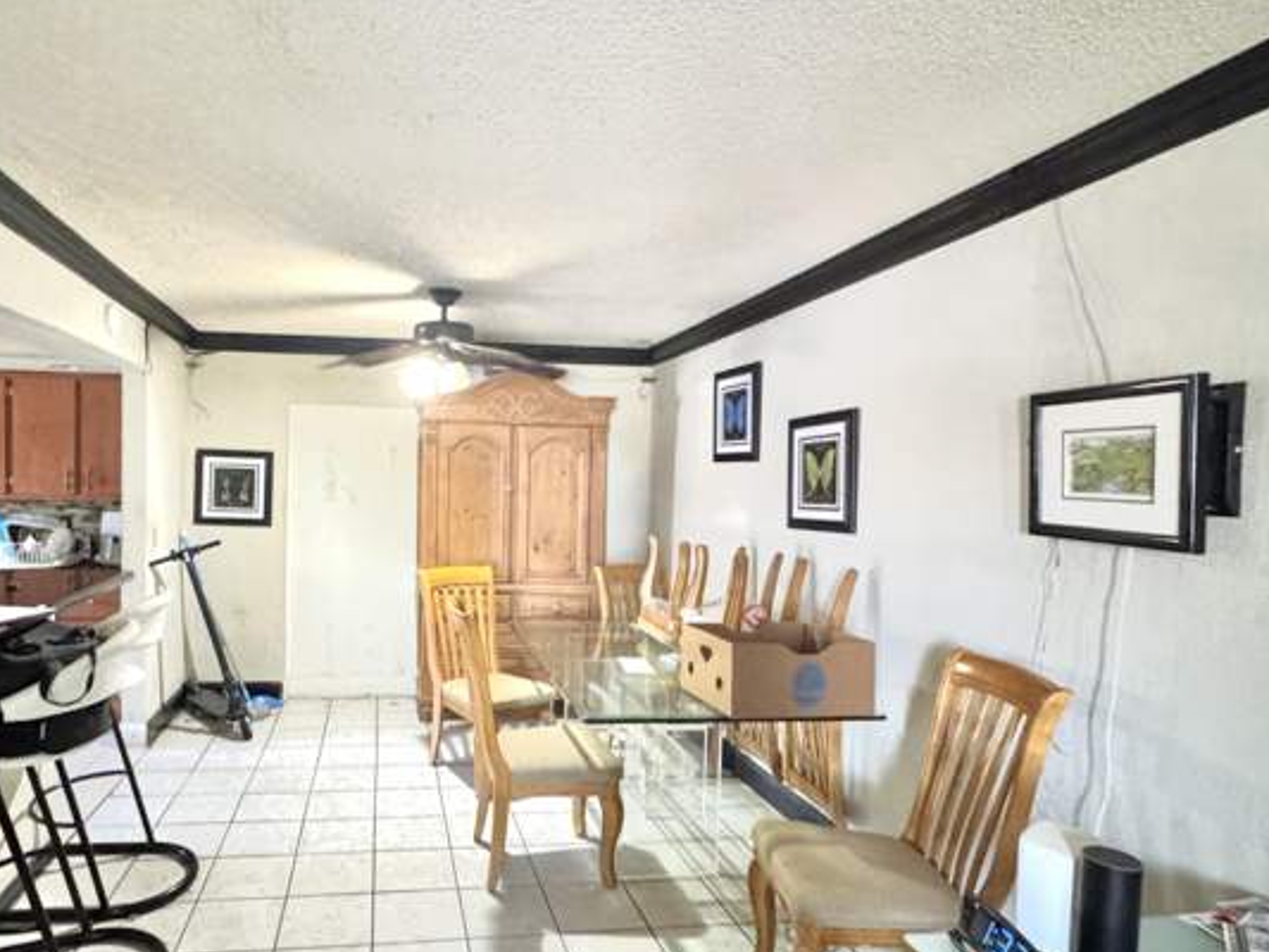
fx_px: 770
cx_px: 474
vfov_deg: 63.4
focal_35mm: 21
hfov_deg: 77.5
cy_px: 500
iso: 1250
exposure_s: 1/60
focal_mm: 2.22
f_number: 2.2
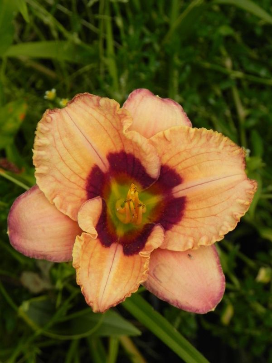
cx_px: 136
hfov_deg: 9.2
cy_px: 182
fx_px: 1697
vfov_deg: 12.2
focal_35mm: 162
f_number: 5
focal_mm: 28.8
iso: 160
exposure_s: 1/640
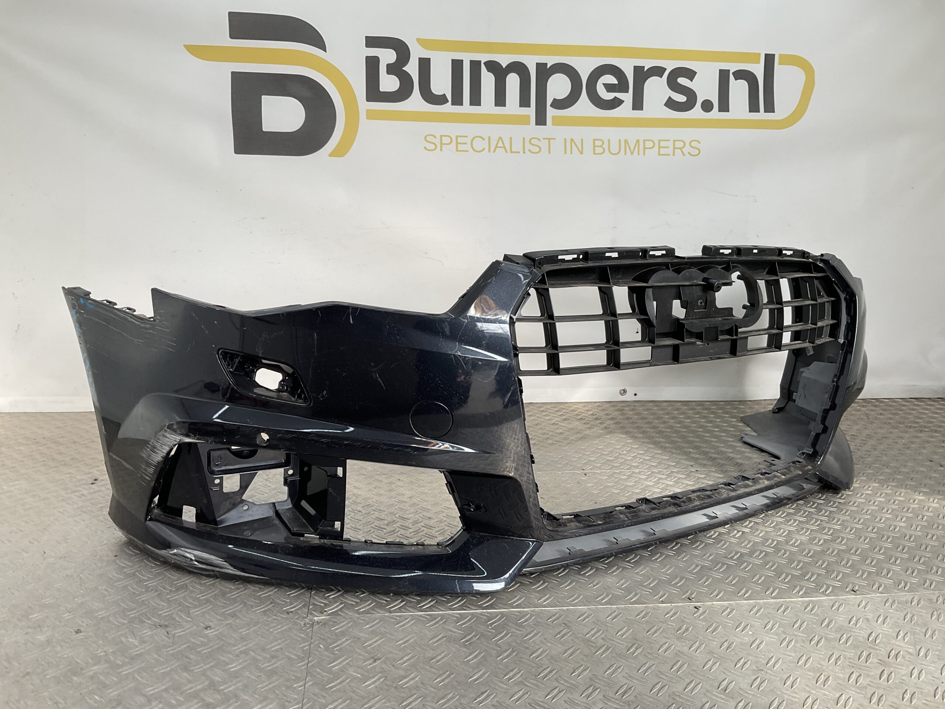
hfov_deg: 61.7
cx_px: 472
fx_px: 792
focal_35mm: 29
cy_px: 354
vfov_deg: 48.2
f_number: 1.8
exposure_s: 1/295
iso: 16
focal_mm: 3
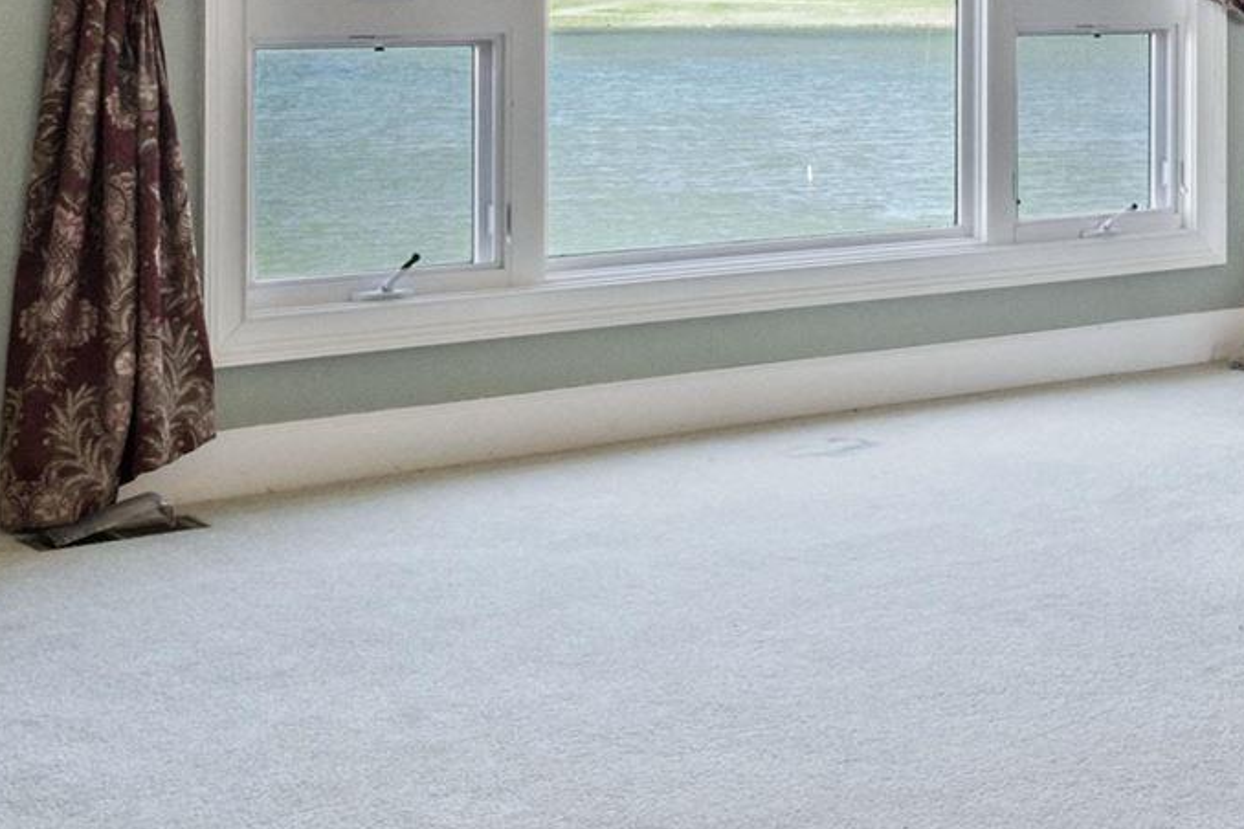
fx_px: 2350
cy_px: -7
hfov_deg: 27.3
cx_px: 1356
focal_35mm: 68
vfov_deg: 19.4
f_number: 8
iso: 1250
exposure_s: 1/4
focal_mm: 10
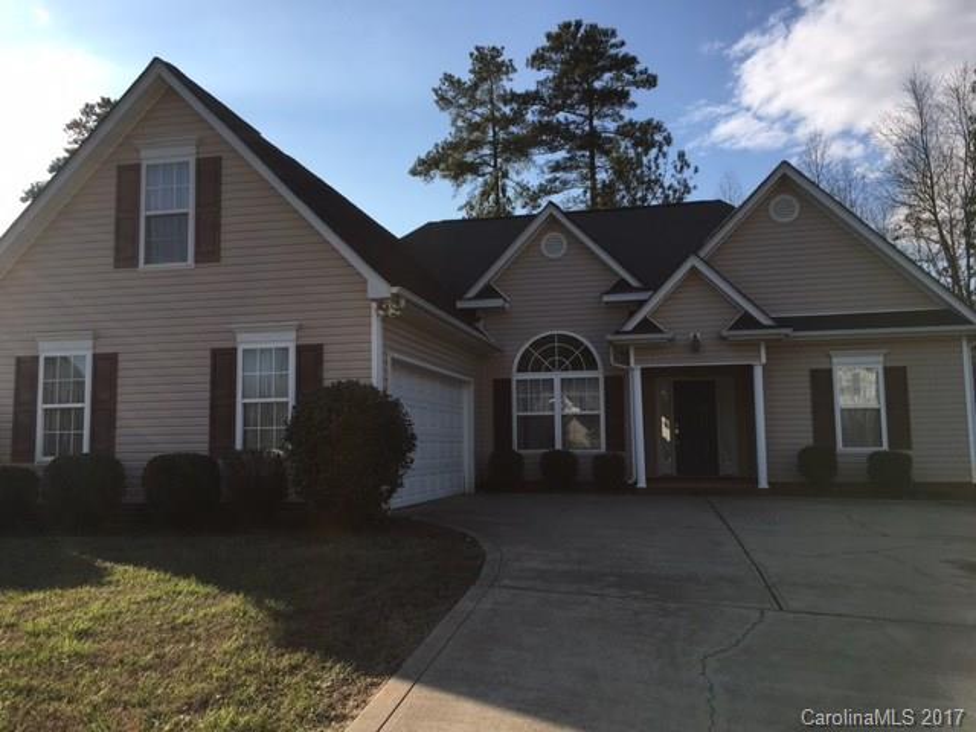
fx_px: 818
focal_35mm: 29
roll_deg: +0.9
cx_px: 488
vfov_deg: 48.2
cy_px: 366
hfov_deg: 61.7
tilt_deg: +6.7
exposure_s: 1/1202
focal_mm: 4.15
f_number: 2.2
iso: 25
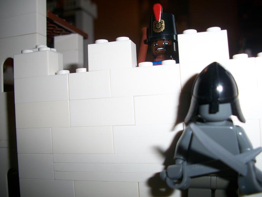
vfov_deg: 40.7
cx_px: 131
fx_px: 265
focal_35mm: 35
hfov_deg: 52.6
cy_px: 98
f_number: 3.1
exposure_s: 1/30
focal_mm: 6.3
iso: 80
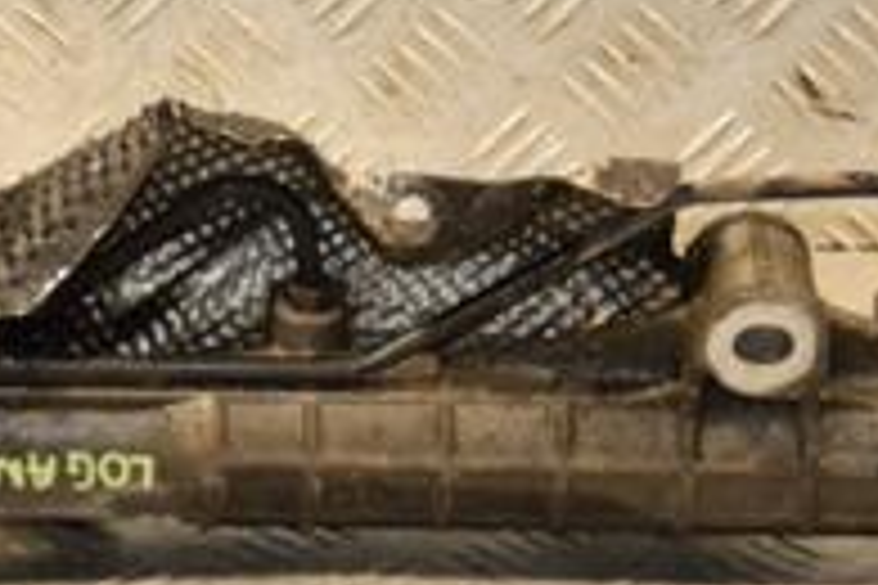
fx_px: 5633
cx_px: 81
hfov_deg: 8.9
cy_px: 81
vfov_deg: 5.9
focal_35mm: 231
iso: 800
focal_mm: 50
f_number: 5
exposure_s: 1/125
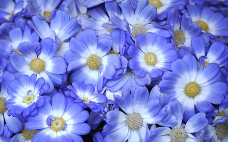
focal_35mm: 150
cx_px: 104
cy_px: 85
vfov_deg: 8.7
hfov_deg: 13.9
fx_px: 932
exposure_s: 1/60
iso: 400
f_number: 4.2
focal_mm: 86
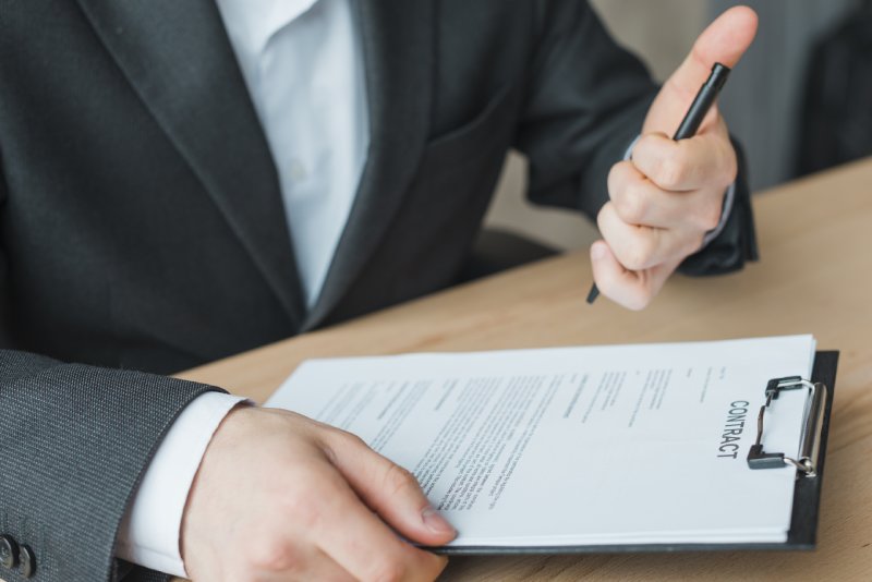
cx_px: 436
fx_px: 1211
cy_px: 291
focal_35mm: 50
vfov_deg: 27.0
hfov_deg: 39.6
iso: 400
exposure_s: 1/200
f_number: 4
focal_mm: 50
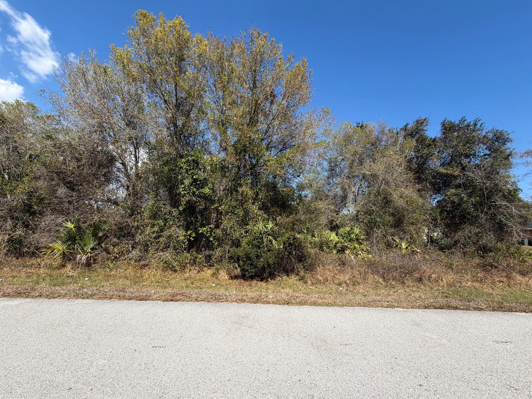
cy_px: 200
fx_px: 215
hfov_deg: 102.1
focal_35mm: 14
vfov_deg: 85.7
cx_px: 266
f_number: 2.2
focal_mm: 2.22
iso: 25
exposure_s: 1/770
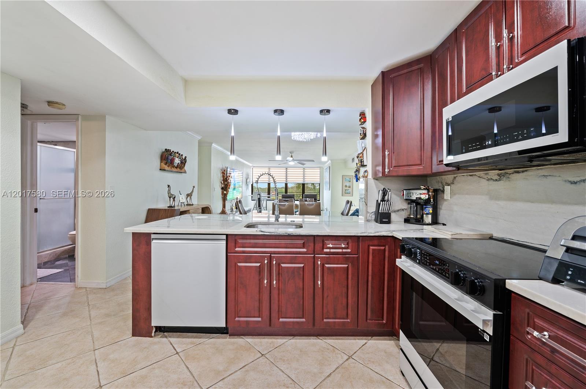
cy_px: 194
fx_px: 228
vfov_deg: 81.1
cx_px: 293
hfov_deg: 104.3
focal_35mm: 14
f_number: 8
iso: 200
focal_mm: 14
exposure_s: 1/2
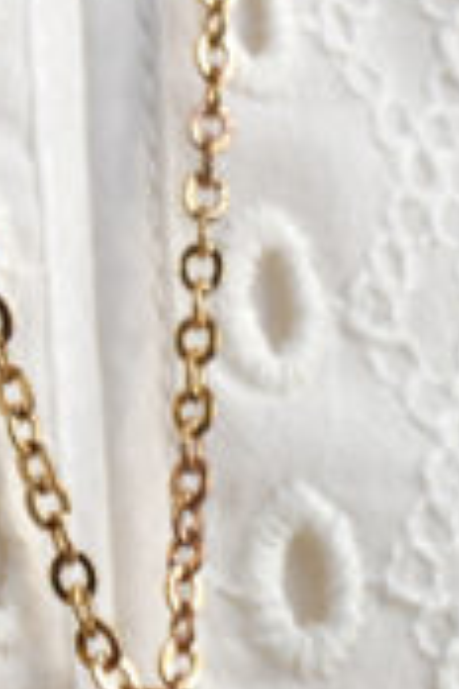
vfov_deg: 6.8
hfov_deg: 4.6
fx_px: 5737
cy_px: 1081
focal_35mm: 300
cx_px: 220
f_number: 8
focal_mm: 34
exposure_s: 1/60
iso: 180
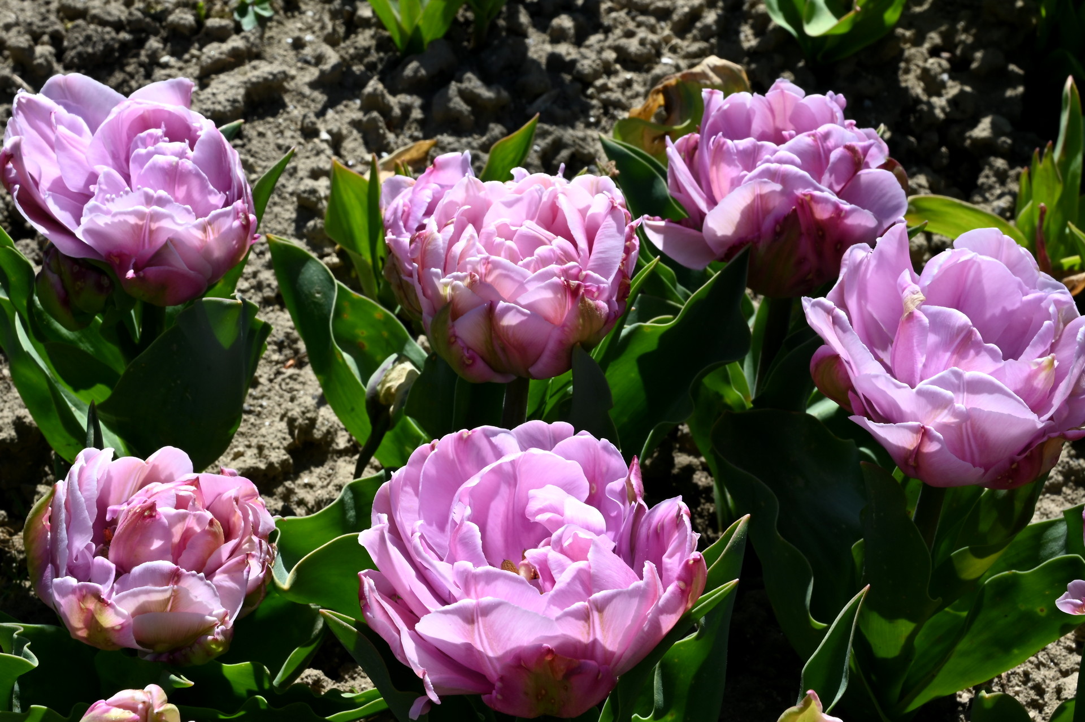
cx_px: 542
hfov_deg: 45.5
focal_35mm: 43
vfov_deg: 31.1
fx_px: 1295
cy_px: 361
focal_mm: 43
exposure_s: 1/60
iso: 180
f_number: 22
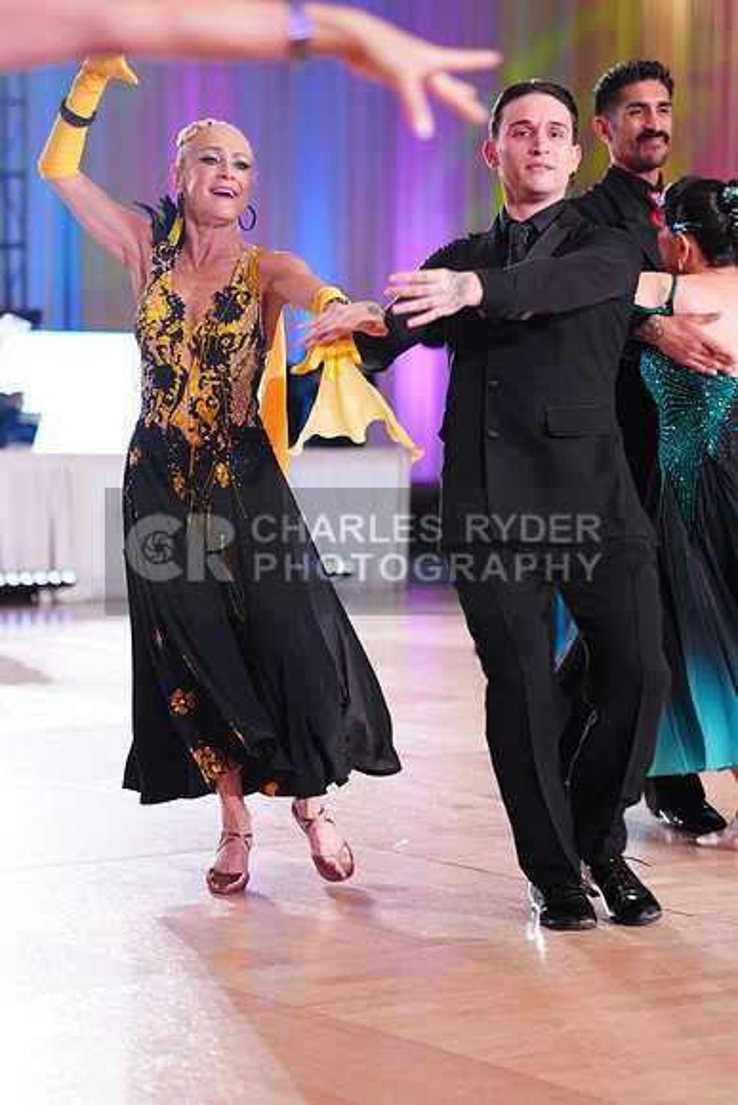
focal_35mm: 95
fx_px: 2919
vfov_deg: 21.5
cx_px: 369
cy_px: 552
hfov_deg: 14.4
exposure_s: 1/500
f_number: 2.8
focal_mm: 95
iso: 2000
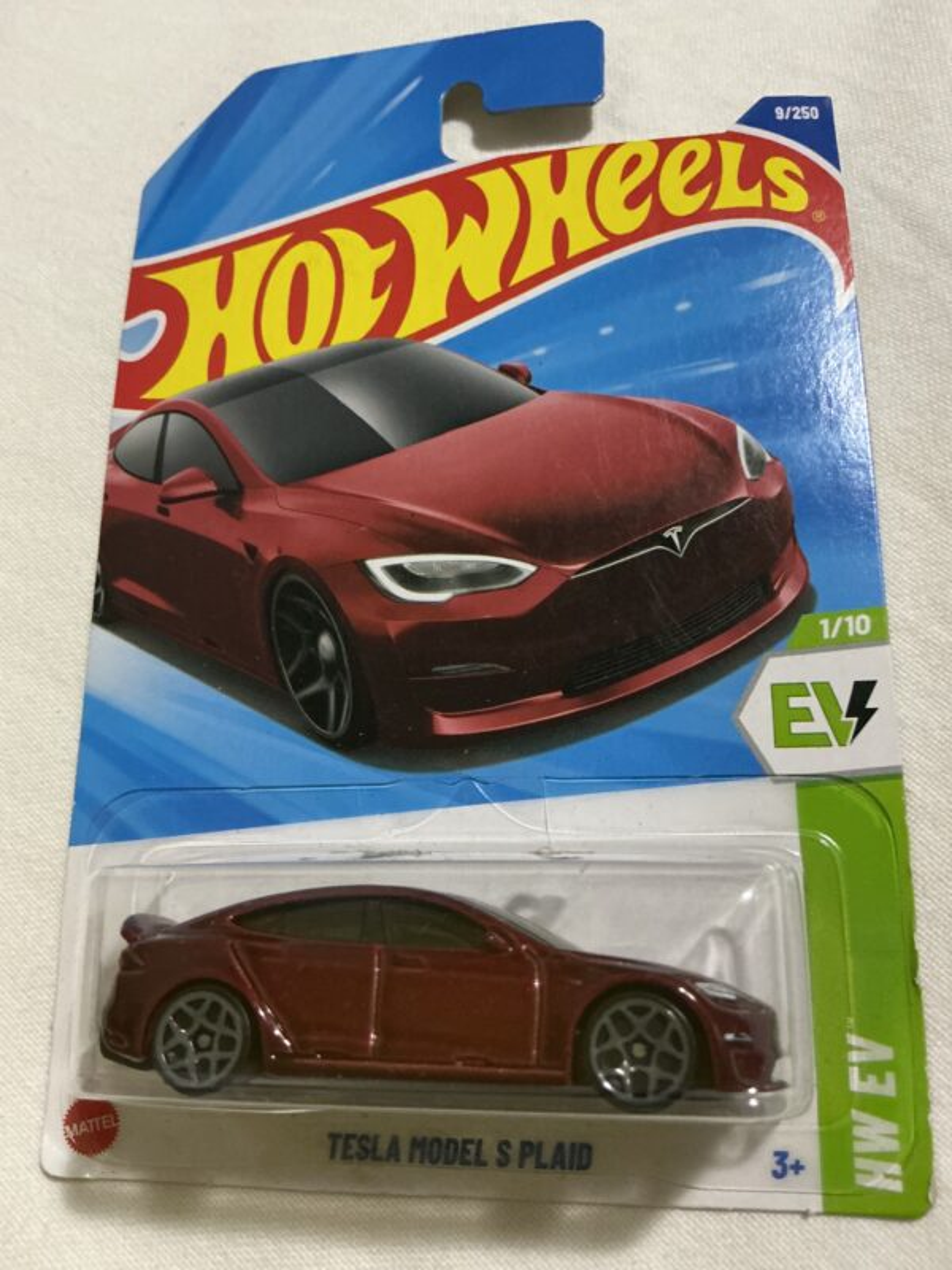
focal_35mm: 29
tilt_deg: -65.1
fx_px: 1063
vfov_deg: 61.7
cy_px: 635
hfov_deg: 48.2
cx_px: 476
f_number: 1.8
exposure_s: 1/30
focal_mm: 3
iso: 400
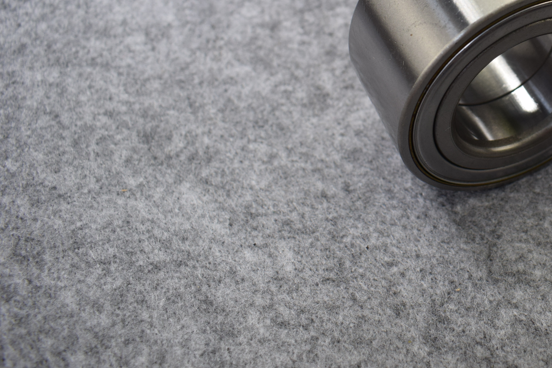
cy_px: 44
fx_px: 782
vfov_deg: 25.7
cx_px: 513
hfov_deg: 36.1
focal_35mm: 51
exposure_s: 1/100
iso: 400
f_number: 5
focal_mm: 18
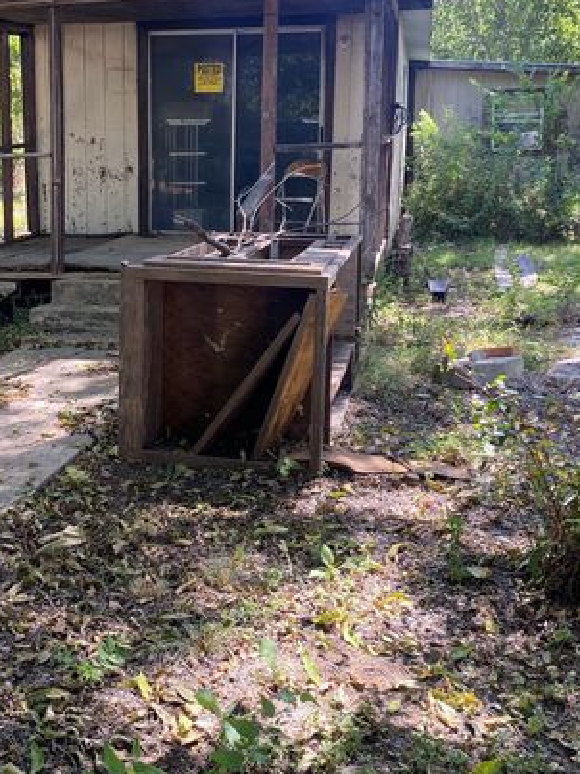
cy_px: 327
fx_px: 961
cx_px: 186
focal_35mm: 43
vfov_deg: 43.7
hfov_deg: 33.2
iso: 32
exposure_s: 1/127
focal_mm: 4.25
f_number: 1.8
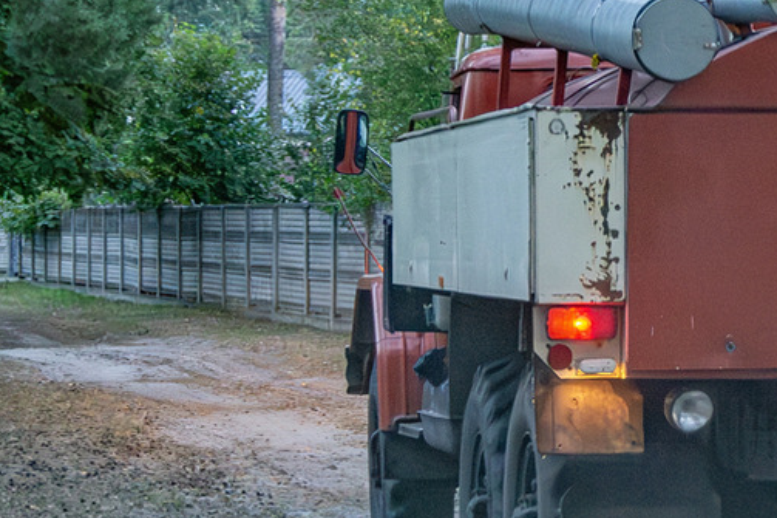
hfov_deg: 12.6
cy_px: 172
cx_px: 766
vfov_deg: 8.5
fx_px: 3474
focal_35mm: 161
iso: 6400
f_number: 4.5
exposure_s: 1/125
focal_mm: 40
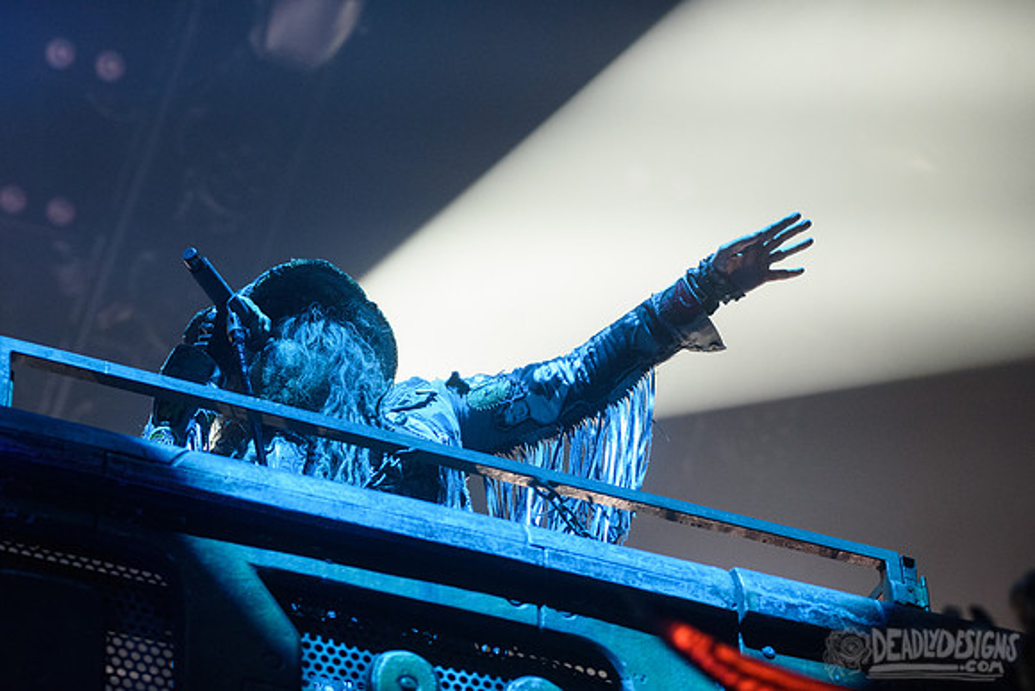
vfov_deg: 12.4
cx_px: 464
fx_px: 3170
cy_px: 381
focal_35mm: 110
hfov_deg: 18.5
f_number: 4
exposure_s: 1/500
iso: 3200
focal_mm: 100
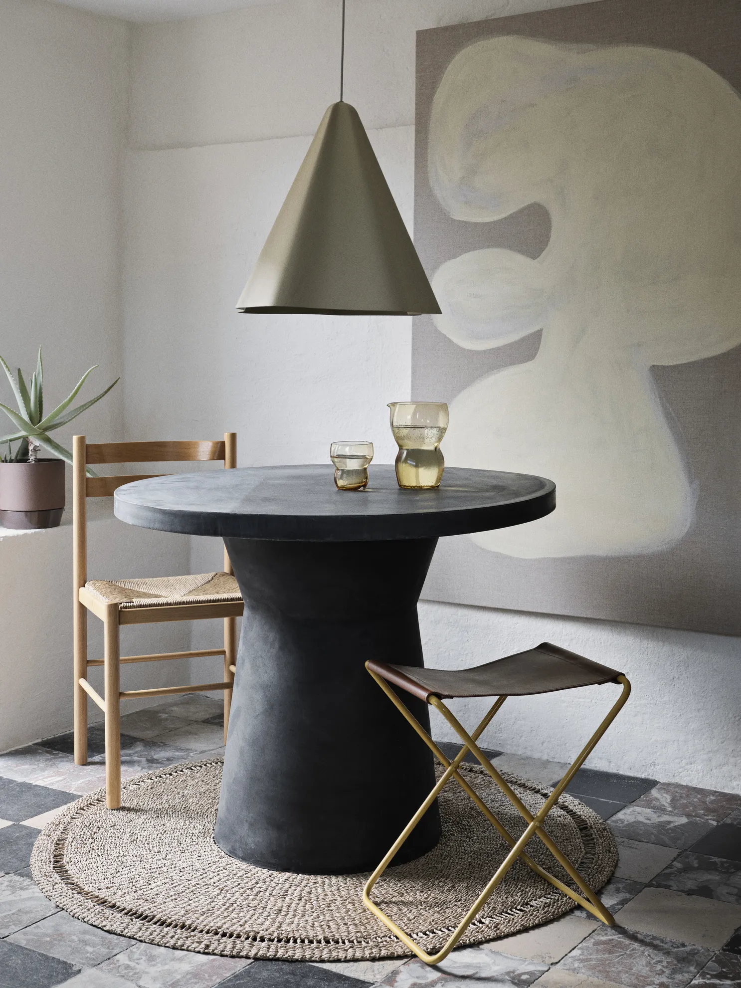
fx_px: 1313
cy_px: 494
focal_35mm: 46
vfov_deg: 41.2
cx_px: 370
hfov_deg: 31.5
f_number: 11
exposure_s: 1/4
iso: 400
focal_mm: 58.6
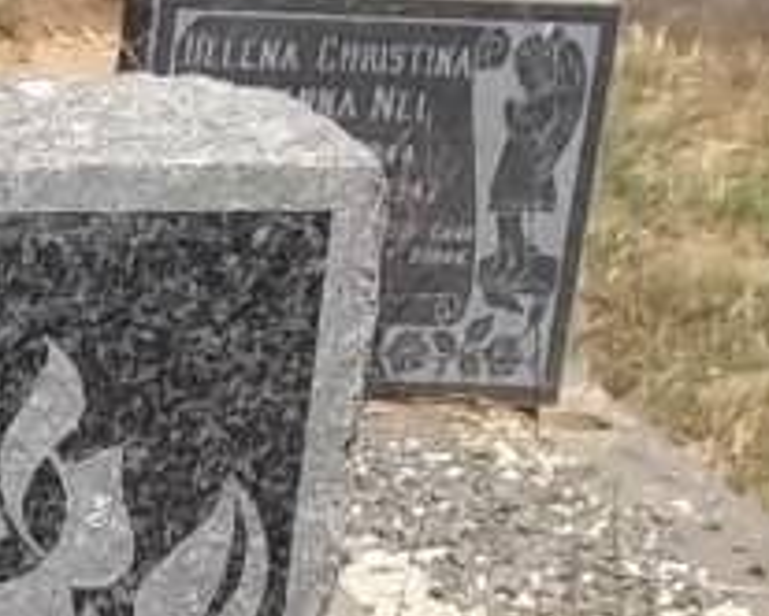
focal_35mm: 181
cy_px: 1488
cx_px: -576
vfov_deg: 7.9
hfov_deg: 10.1
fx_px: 4123
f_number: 5.5
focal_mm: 5.7
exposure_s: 1/500
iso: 80
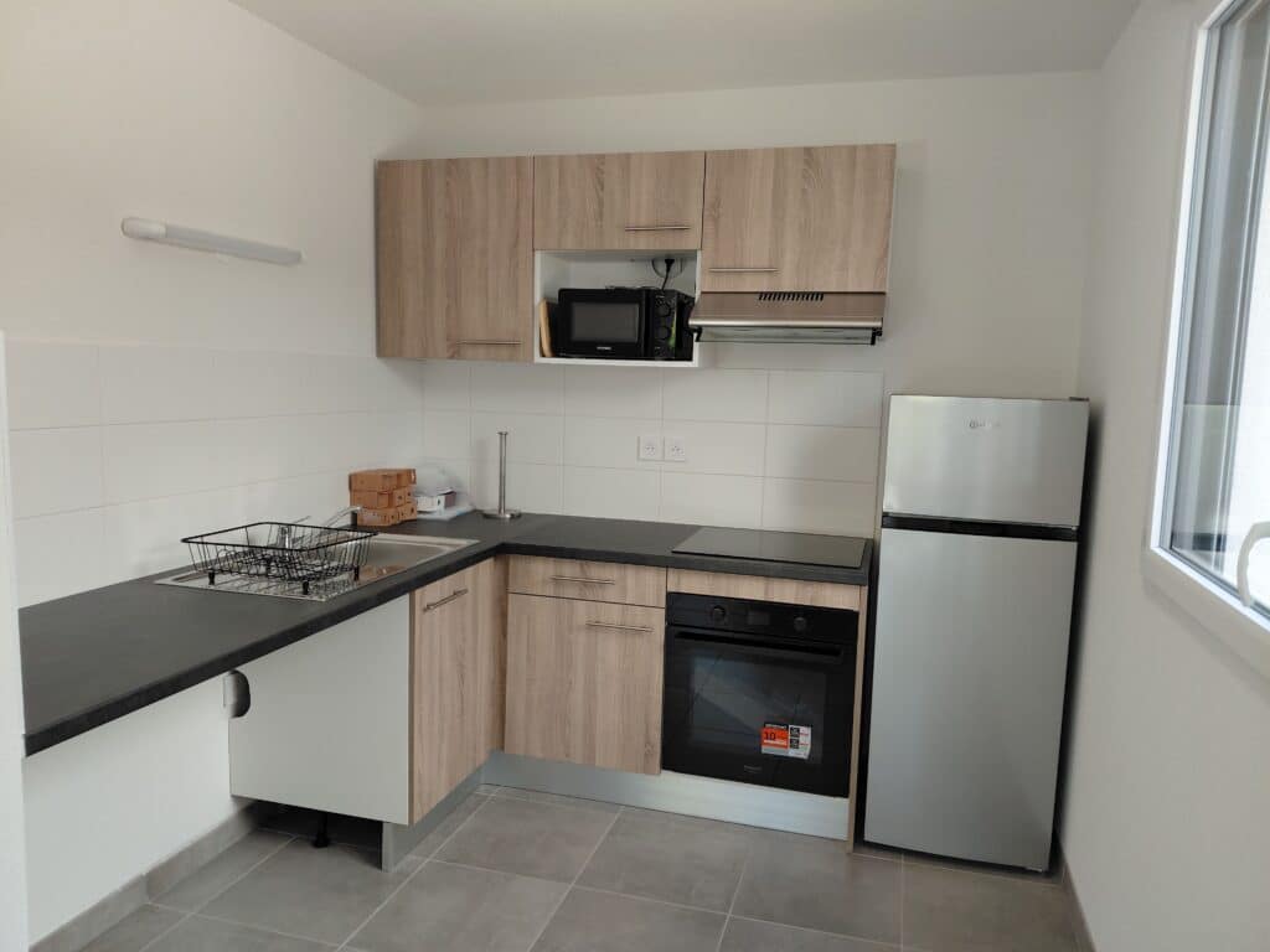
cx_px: 635
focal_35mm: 25
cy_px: 476
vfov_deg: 54.9
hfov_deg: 69.4
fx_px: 917
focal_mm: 4.69
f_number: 1.8
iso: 64
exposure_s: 1/100
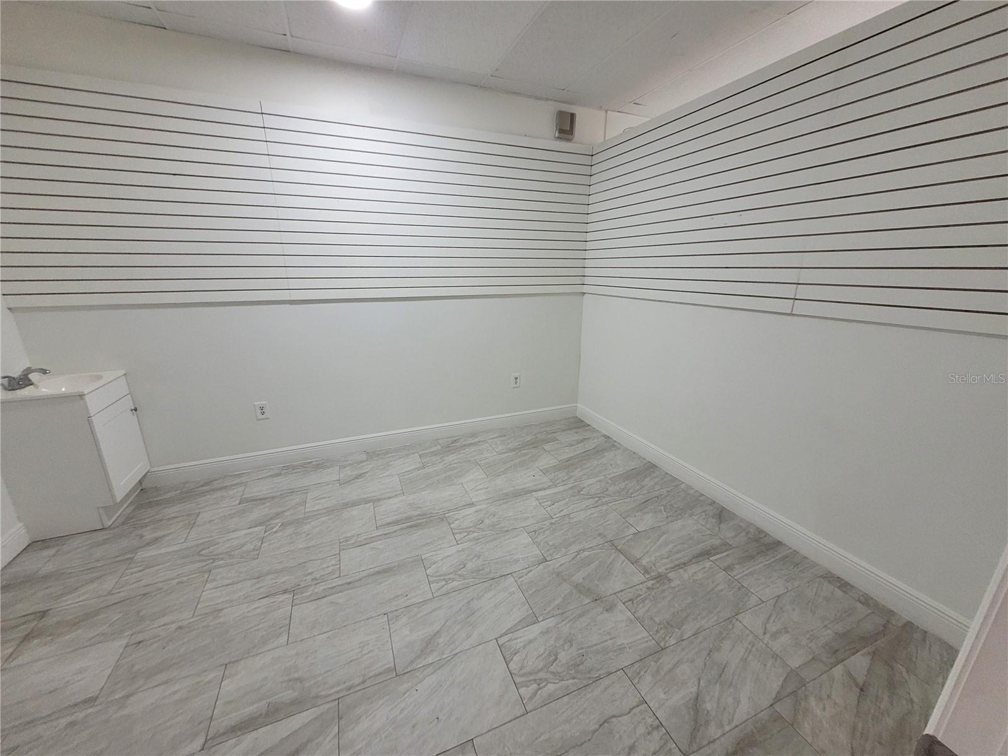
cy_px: 378
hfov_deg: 106.2
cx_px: 504
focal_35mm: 13
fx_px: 379
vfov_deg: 89.9
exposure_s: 1/60
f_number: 2.2
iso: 250
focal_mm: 1.74
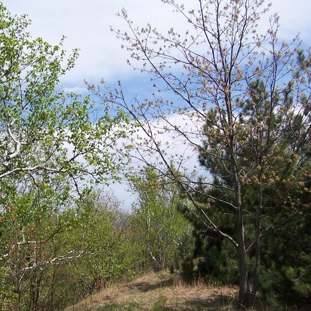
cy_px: 187
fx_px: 569
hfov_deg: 30.1
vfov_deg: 30.5
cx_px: 77
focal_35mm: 56
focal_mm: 6.3
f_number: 4
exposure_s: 1/800
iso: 80
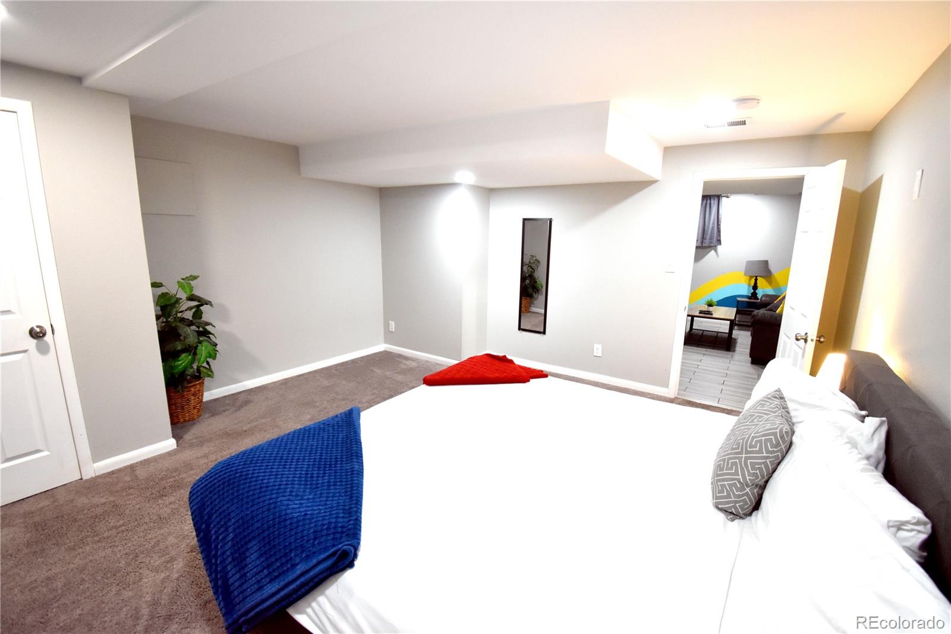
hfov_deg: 100.4
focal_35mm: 15
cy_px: 317
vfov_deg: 77.3
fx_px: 396
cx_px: 476
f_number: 4.5
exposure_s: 1/60
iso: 1400
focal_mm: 10
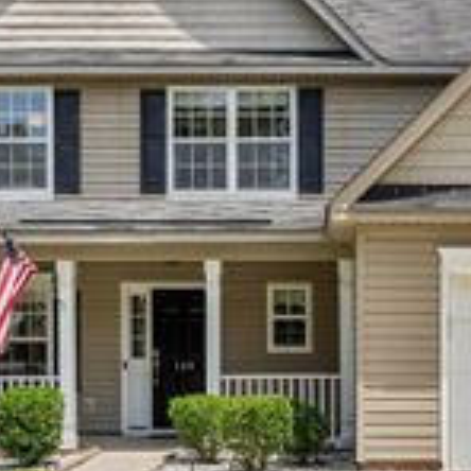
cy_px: 248
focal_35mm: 47
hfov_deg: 34.2
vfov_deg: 35.7
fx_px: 730
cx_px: 401
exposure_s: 1/160
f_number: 6.3
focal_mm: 11
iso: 200
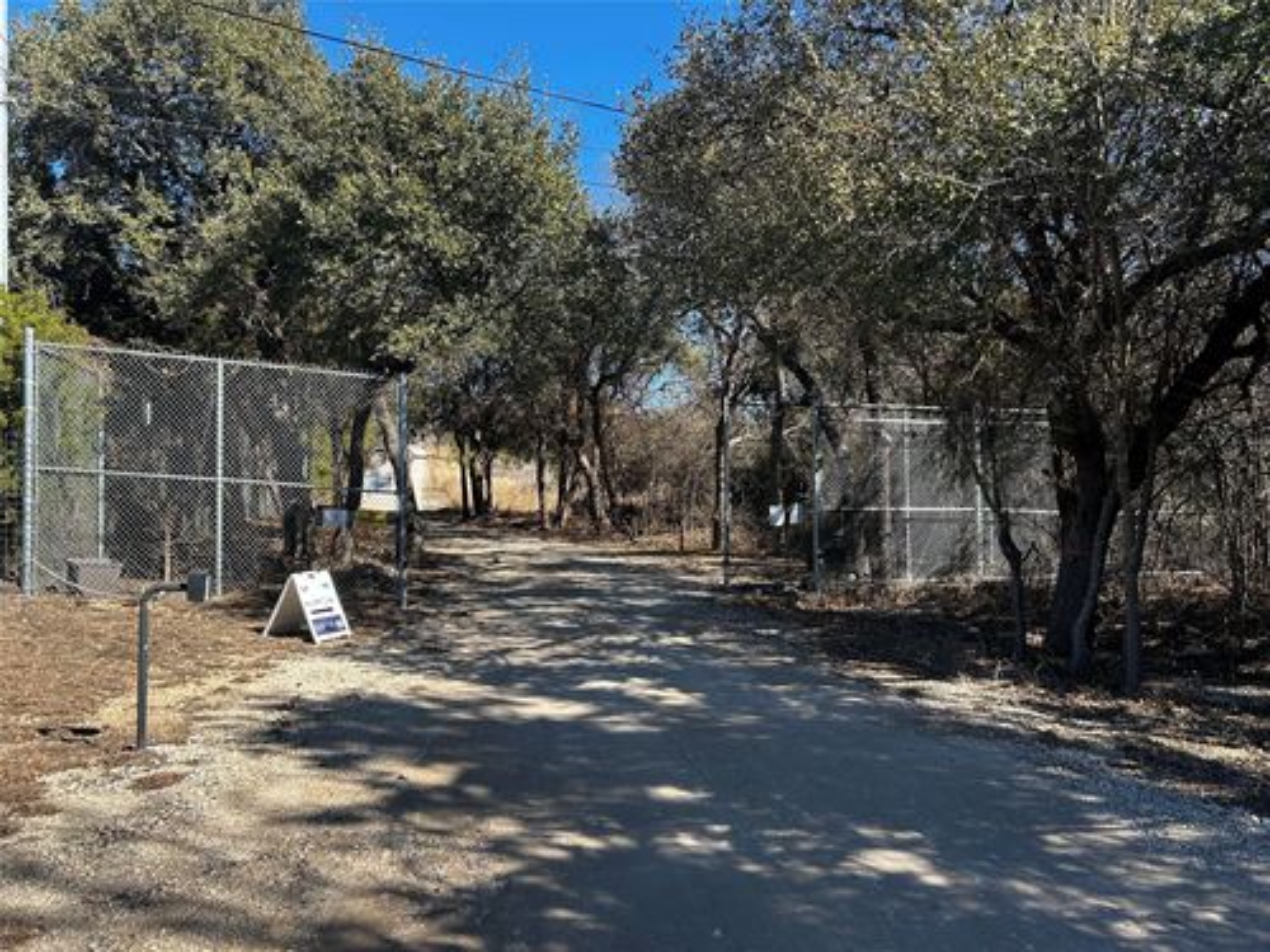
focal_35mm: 26
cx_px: 635
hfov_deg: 67.3
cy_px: 476
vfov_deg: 53.1
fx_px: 954
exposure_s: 1/1266
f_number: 1.5
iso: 50
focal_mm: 5.7
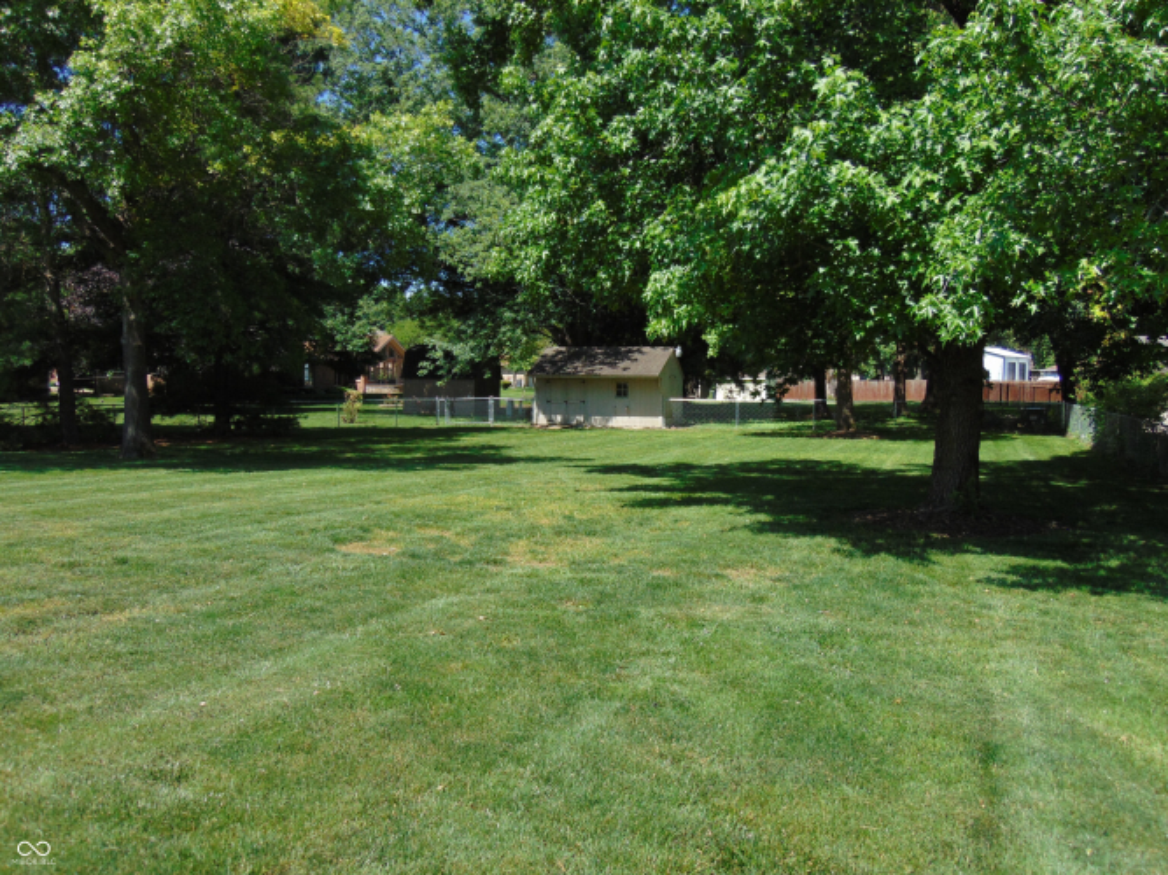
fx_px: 1113
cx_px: 584
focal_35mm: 33
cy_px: 438
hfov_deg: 55.4
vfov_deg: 42.9
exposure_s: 1/640
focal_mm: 5.8
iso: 80
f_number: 3.2
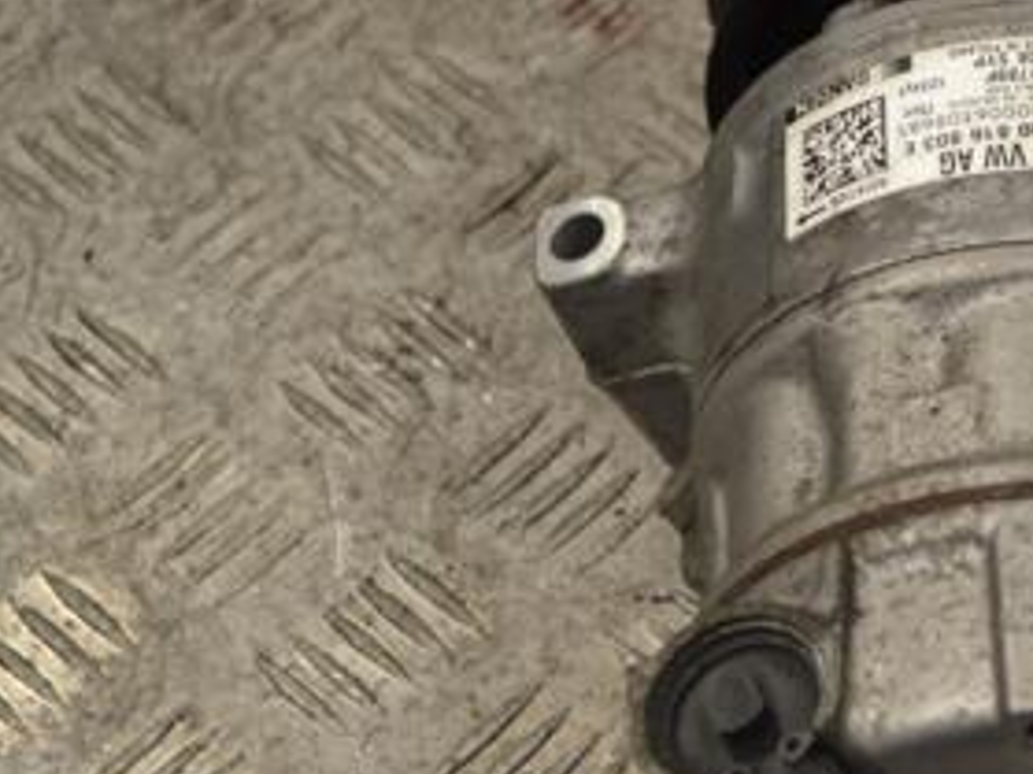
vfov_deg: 12.5
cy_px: 441
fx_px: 3520
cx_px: 985
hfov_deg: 16.4
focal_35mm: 118
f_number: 5.6
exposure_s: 1/125
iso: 320
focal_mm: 38
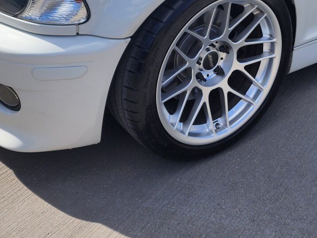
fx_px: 568
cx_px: 263
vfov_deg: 21.5
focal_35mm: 62
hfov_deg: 30.3
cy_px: -69
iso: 12
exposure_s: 1/1033
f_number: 1.8
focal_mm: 6.4
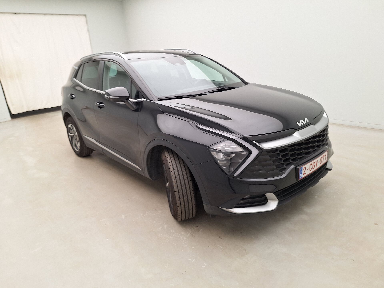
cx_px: 192
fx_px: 255
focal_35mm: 23
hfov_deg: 73.9
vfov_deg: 58.9
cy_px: 144
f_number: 1.8
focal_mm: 5.54
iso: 64
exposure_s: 1/100
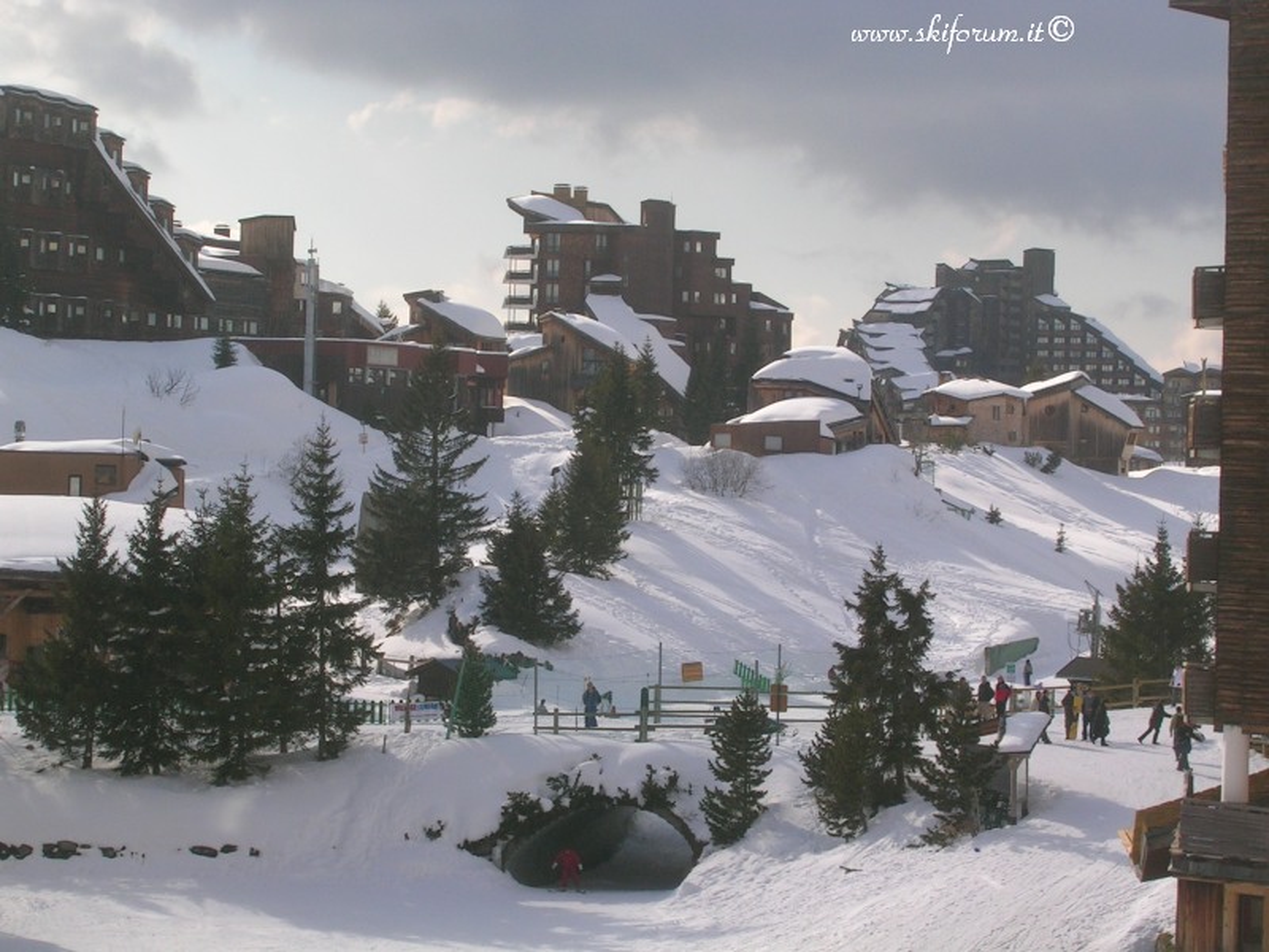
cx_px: 634
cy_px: 476
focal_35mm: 102
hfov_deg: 19.3
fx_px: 3739
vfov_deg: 14.5
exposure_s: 1/272
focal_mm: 15.5
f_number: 8
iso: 50
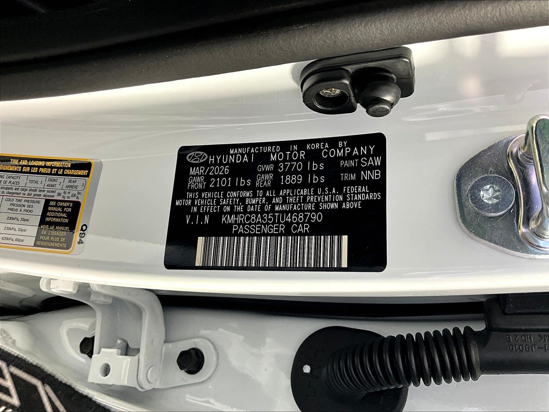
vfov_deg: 48.2
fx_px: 460
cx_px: 274
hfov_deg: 61.7
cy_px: 206
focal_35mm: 29
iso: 50
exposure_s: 1/60
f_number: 1.8
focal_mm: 3
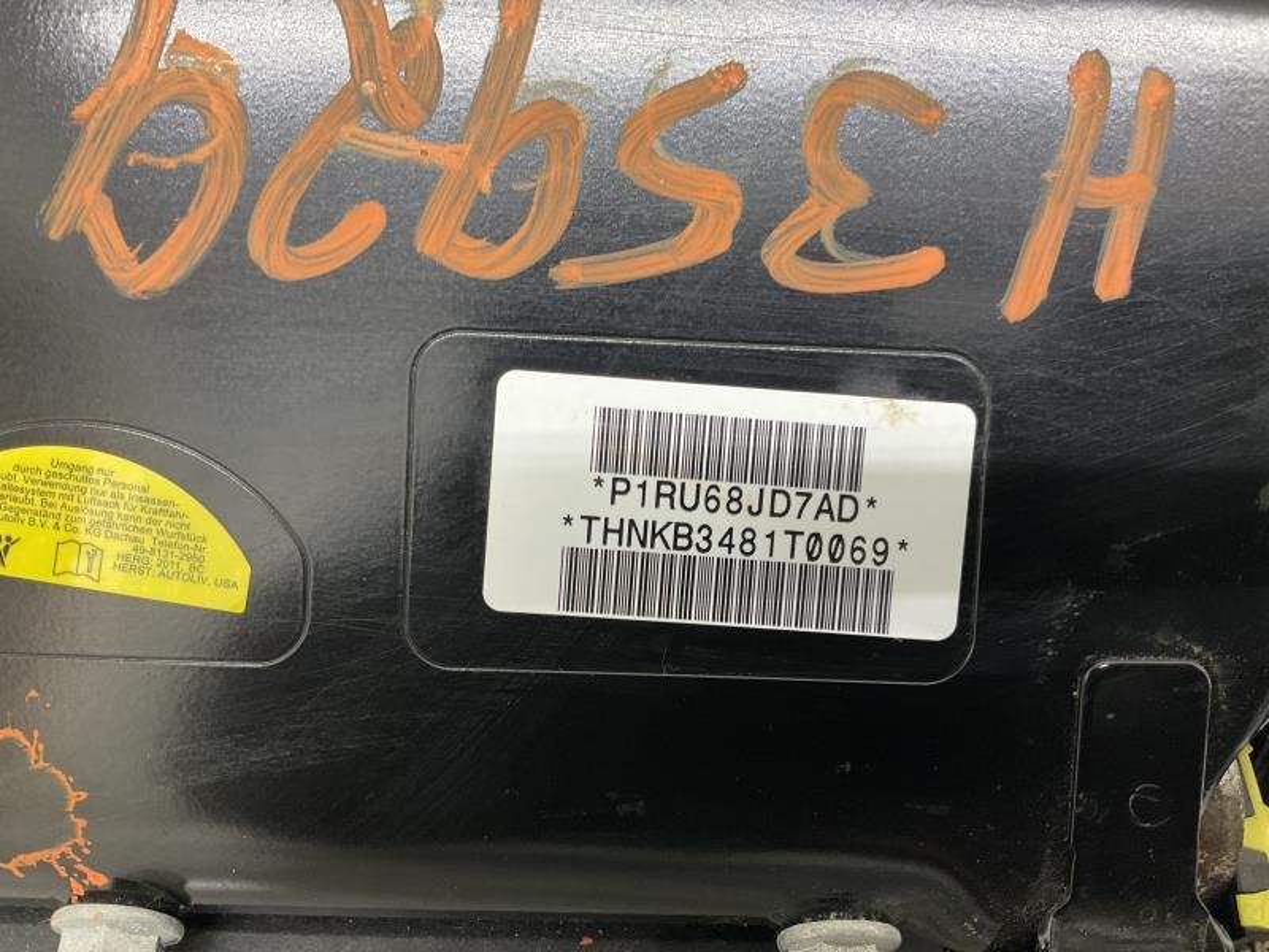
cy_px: 476
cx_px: 634
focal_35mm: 29
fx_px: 1063
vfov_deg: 48.2
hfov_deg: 61.7
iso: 100
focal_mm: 3
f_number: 1.8
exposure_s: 1/60
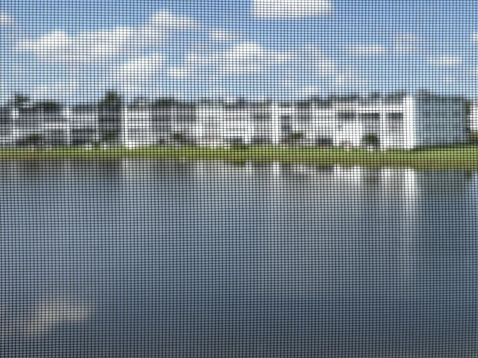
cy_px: 115
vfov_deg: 29.4
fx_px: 677
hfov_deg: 38.7
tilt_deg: +0.1
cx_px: 291
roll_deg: +1.7
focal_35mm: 49
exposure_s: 1/2747
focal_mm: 5.96
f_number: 1.6
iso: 50
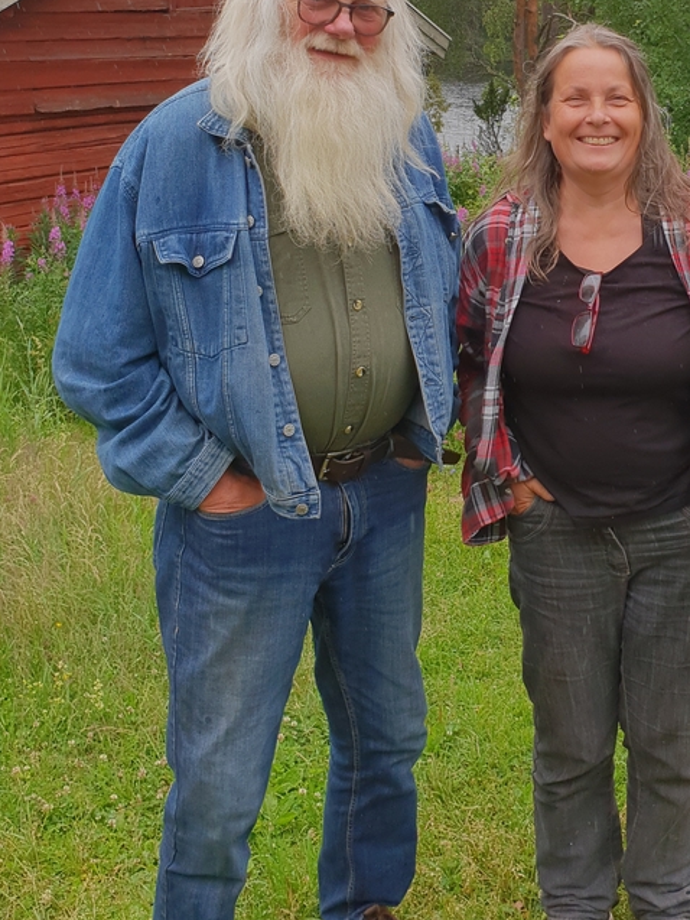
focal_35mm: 49
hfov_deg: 29.2
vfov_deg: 37.9
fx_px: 1302
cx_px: 523
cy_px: 224
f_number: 2.4
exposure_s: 1/556
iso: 50
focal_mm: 4.3
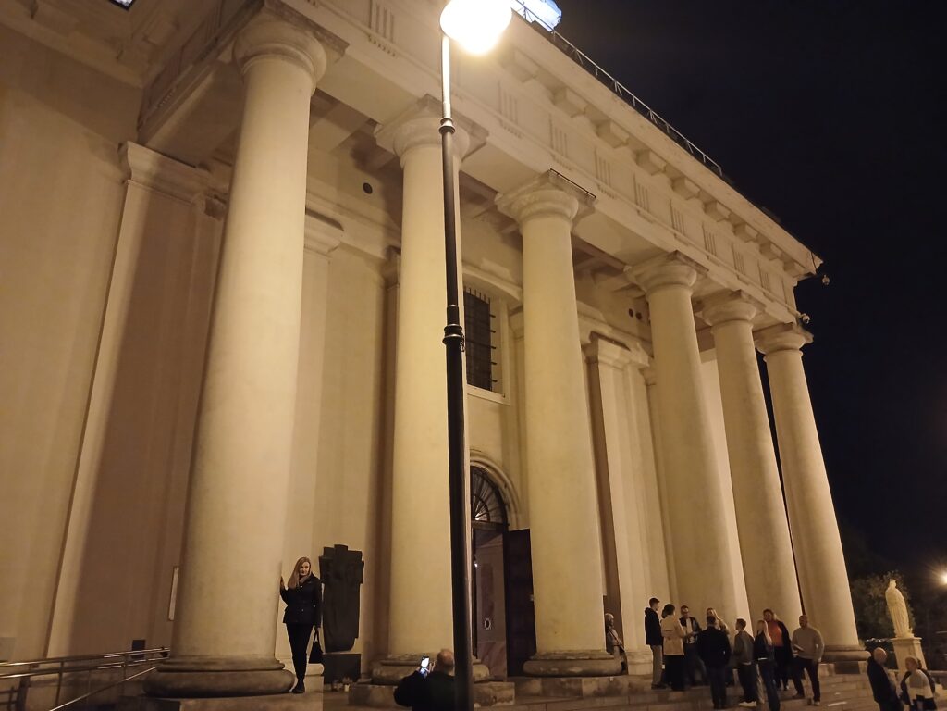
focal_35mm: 27
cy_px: 356
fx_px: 739
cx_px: 474
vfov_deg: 51.4
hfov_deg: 65.3
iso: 800
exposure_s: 1/20
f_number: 1.8
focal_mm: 3.98
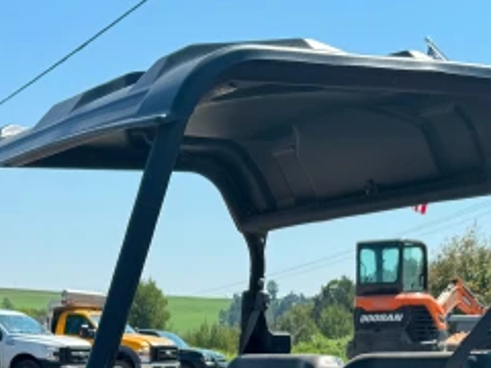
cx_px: 250
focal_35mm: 80
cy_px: 574
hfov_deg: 24.4
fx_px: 1135
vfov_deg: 16.5
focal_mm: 6.76
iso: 80
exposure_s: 1/2415
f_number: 1.78
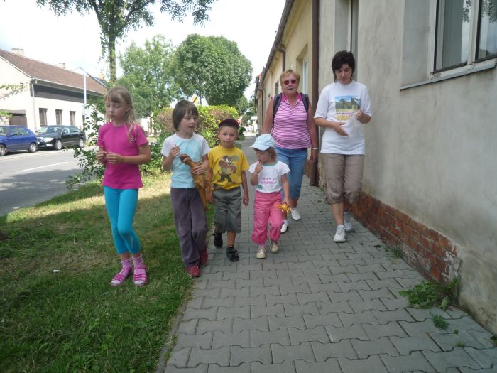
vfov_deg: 54.9
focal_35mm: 25
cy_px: 186
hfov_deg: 69.4
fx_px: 359
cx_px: 248
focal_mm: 4.4
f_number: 2.8
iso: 100
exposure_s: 1/400
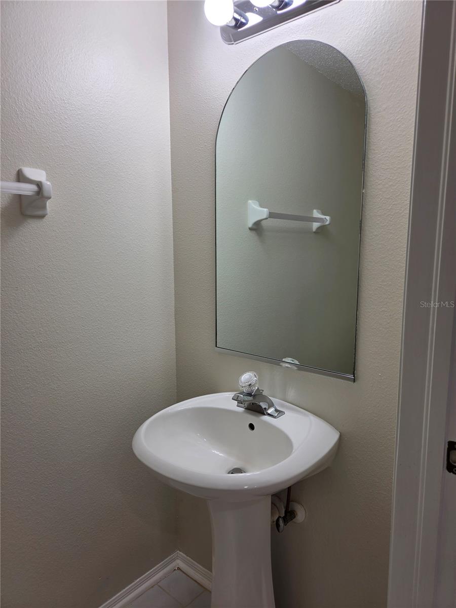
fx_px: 404
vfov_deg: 73.9
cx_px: 228
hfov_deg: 58.9
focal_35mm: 23
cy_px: 304
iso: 50
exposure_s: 1/120
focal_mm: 5.4
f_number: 1.8
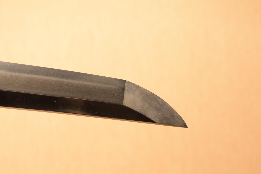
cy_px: 87
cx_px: 130
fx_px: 815
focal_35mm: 112
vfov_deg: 12.2
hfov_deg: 18.2
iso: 400
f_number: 11
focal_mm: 75
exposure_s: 1/2
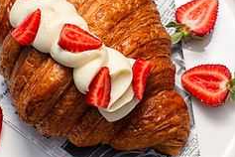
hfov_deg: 12.9
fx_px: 1038
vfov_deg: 8.6
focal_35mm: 159
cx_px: 91
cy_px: 78
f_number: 5.6
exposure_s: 1/200
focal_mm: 50
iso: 200
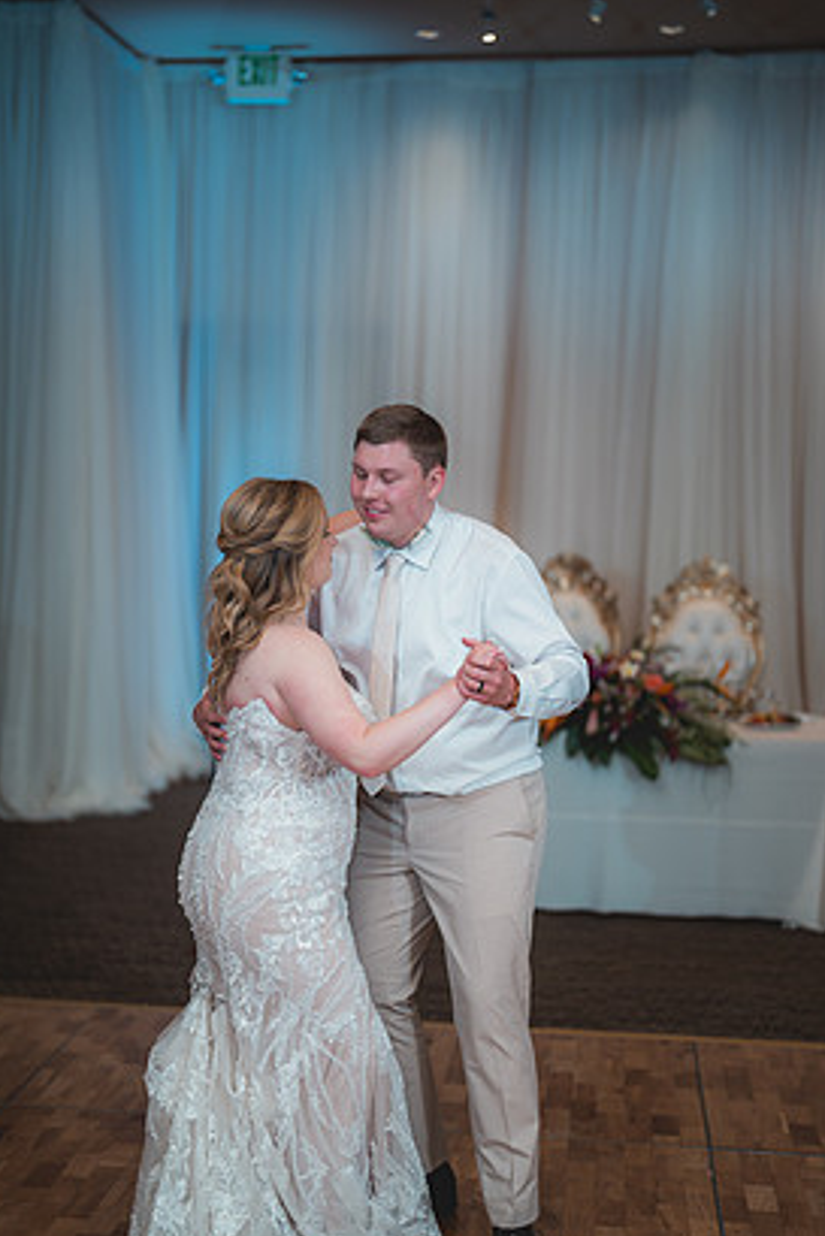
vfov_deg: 36.2
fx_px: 1889
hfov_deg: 24.6
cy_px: 677
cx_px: 384
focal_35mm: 55
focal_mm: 50
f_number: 1.2
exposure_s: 1/250
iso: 80
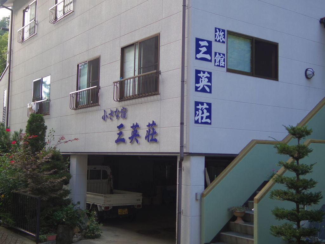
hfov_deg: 40.4
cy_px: 122
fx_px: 441
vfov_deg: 30.9
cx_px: 162
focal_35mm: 47
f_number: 1.9
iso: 125
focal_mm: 8.5
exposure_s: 1/320
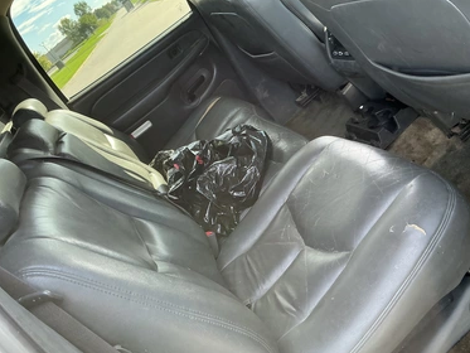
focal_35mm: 30
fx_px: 407
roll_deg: +39.1
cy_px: 176
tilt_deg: -24.9
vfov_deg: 46.8
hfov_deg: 59.9
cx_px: 229
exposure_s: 1/122
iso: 50
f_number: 1.8
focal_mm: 3
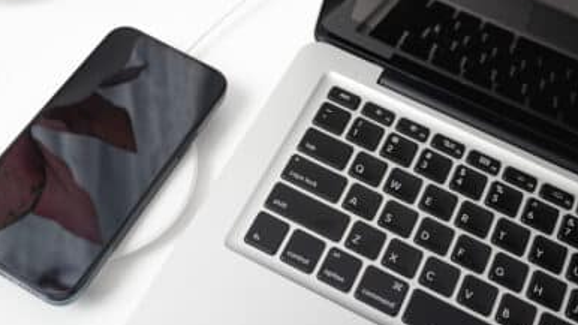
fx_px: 843
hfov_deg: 37.8
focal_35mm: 55
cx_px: 259
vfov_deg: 21.8
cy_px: 129
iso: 100
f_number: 8
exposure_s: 1/160
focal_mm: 45
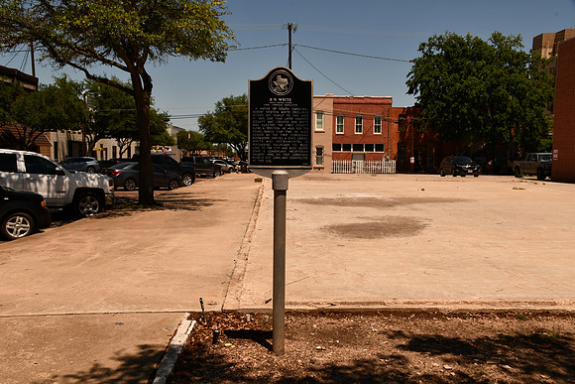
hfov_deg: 53.1
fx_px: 575
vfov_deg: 36.9
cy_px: 192
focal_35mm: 36
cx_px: 288
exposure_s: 1/125
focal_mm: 24
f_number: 16
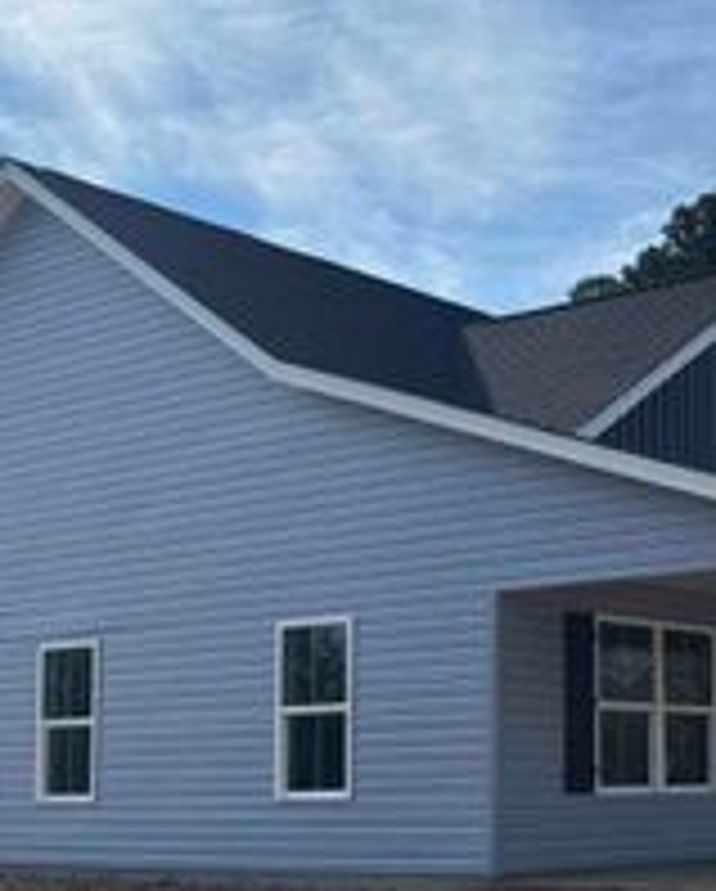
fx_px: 1691
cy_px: 601
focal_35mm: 64
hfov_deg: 23.1
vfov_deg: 29.3
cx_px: 693
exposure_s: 1/4082
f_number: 1.6
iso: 50
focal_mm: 5.96
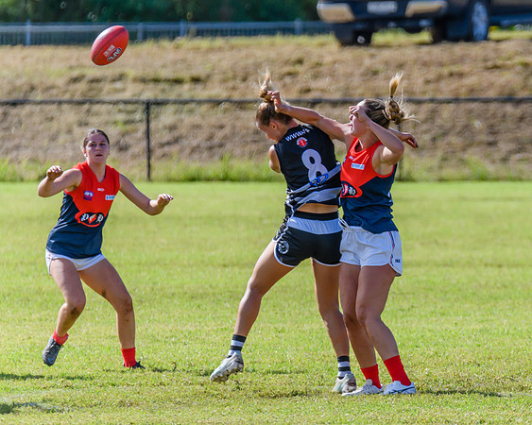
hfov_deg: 2.5
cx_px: 430
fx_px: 12196
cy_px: 153
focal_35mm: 775
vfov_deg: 2.0
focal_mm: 450
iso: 800
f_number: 6.3
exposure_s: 1/2000
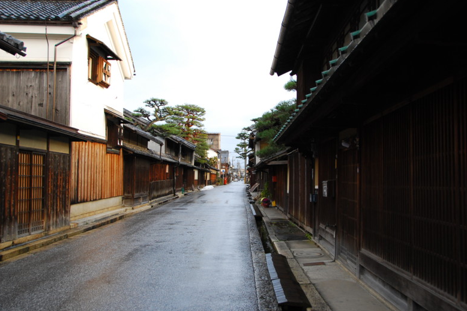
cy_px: 154
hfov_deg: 55.8
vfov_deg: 38.9
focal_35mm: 34
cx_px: 232
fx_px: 441
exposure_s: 1/160
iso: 400
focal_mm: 22
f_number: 4.5
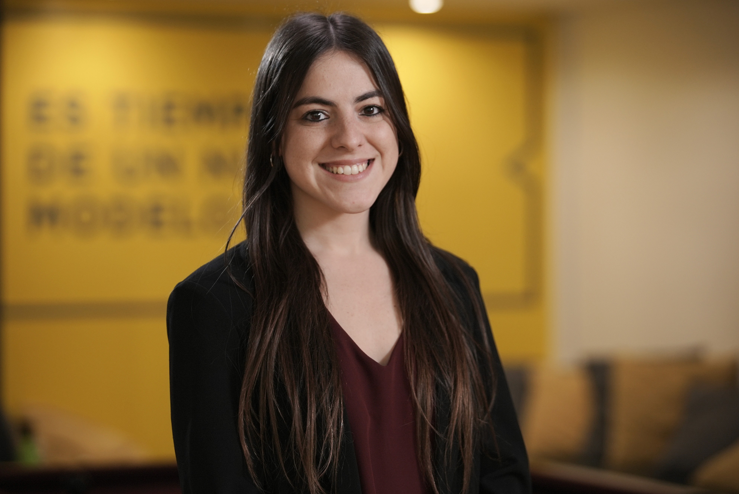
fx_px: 2300
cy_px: 237
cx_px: 358
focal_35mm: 112
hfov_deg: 18.3
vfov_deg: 12.2
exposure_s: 1/250
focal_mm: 105
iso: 1250
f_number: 2.8
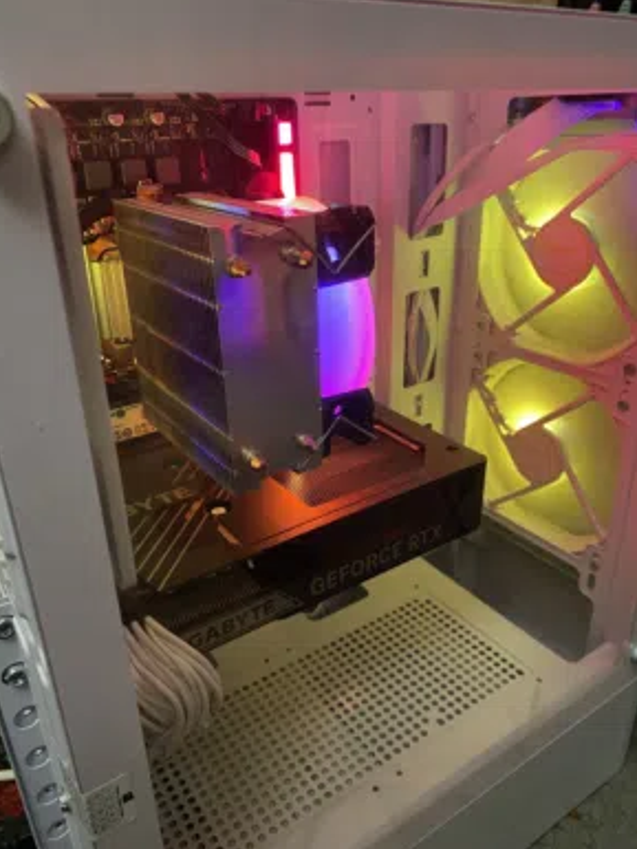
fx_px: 662
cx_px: 309
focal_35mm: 27
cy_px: 437
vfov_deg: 65.3
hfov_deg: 51.4
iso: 640
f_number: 1.8
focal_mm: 4.25
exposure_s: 1/33
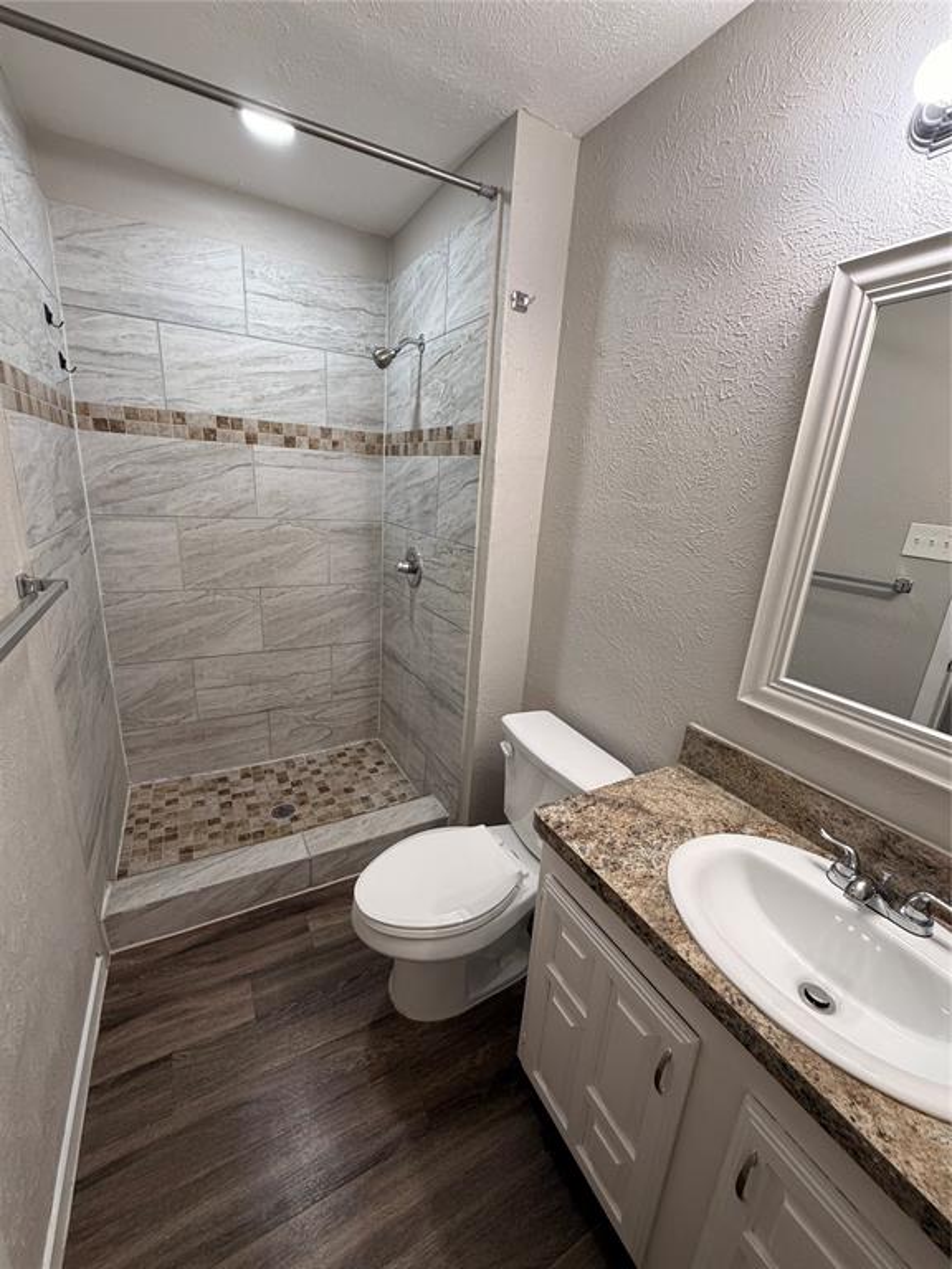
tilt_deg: -16.9
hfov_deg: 85.7
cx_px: 476
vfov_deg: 102.1
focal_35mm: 14
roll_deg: -3.2
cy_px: 634
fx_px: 513
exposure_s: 1/120
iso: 200
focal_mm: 2.22
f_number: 2.2
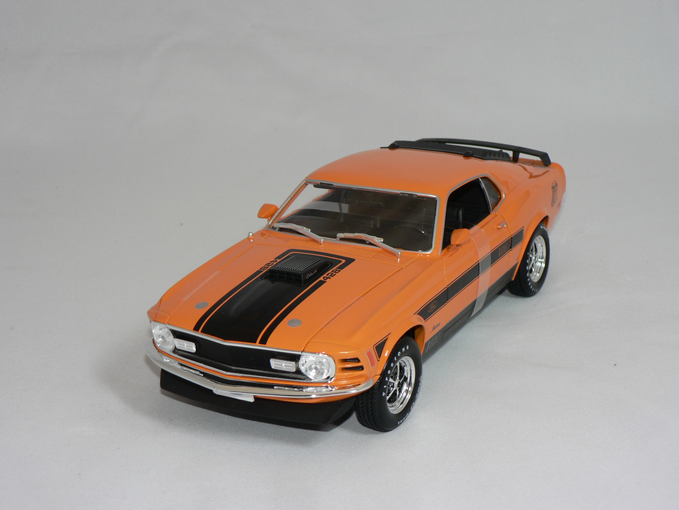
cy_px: 255
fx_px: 1255
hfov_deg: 30.3
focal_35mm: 64
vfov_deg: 22.9
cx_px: 340
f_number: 3.2
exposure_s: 1/60
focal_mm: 10.7
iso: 80
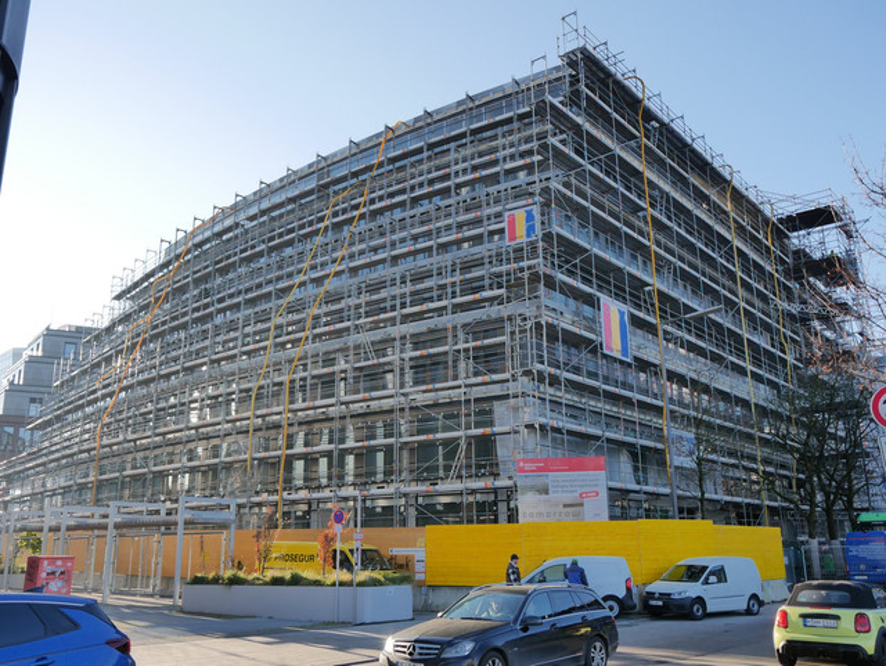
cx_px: 443
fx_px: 820
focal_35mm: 32
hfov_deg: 56.8
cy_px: 333
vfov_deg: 44.2
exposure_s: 1/250
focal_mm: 16
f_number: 6.3
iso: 800
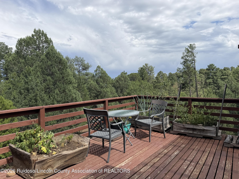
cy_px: 90
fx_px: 166
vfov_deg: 56.8
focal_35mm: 24
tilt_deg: -2.2
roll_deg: -0.2
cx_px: 120
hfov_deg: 71.6
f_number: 1.78
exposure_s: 1/5714
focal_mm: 6.76
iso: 80
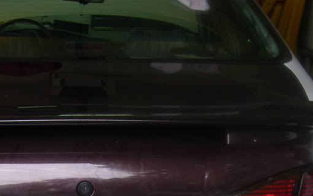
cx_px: 78
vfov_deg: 14.2
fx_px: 768
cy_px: 214
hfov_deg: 22.8
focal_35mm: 90
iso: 100
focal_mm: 8
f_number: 2.8
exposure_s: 1/39.8
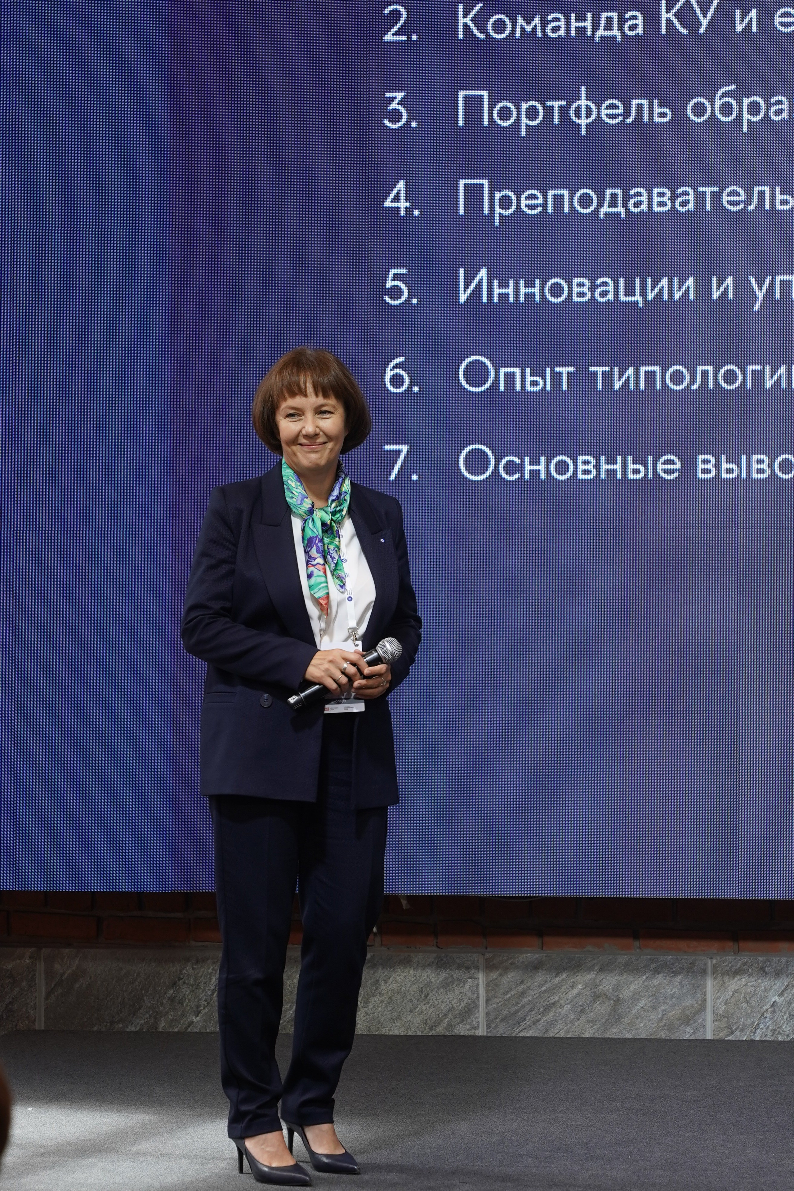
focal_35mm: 105
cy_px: 596
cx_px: 397
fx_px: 3473
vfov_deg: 19.5
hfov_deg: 13.0
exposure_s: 1/125
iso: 400
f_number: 4.5
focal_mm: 70
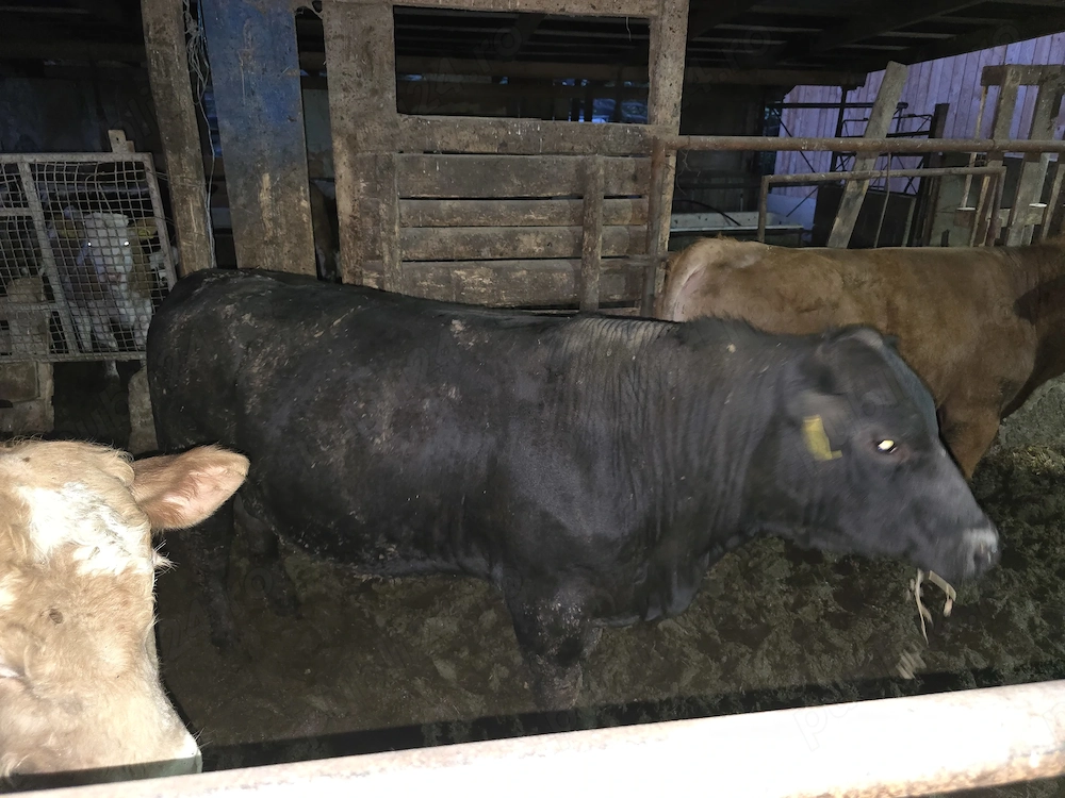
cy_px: 399
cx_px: 532
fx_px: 708
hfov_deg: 73.9
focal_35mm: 23
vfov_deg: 58.9
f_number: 1.7
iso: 500
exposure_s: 1/12
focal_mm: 6.3
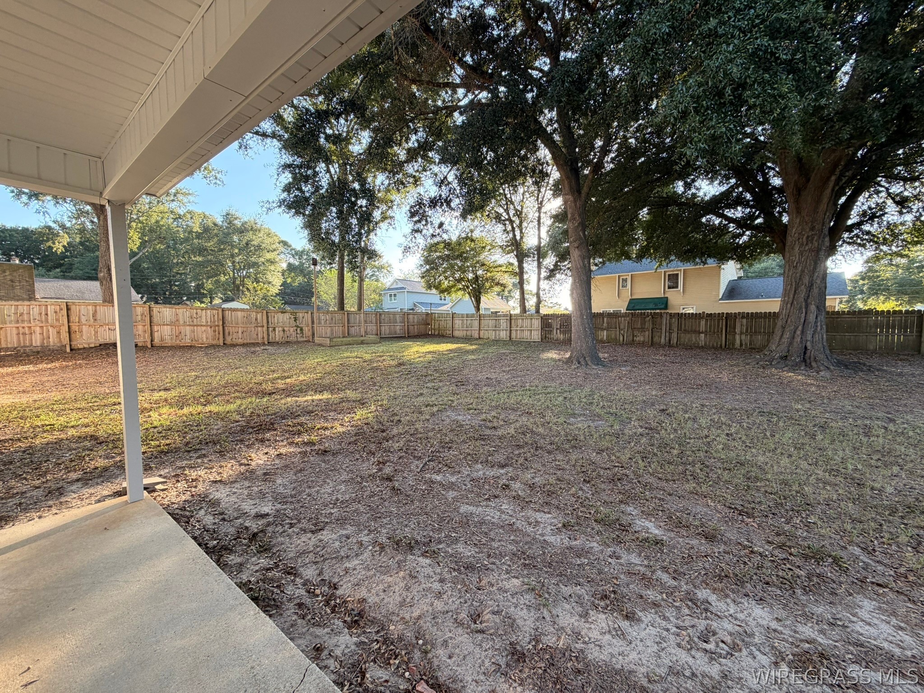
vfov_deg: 85.7
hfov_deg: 102.1
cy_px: 346
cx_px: 462
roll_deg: +0.8
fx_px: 374
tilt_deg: -3.9
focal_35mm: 14
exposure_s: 1/121
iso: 64
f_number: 2.2
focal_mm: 2.22
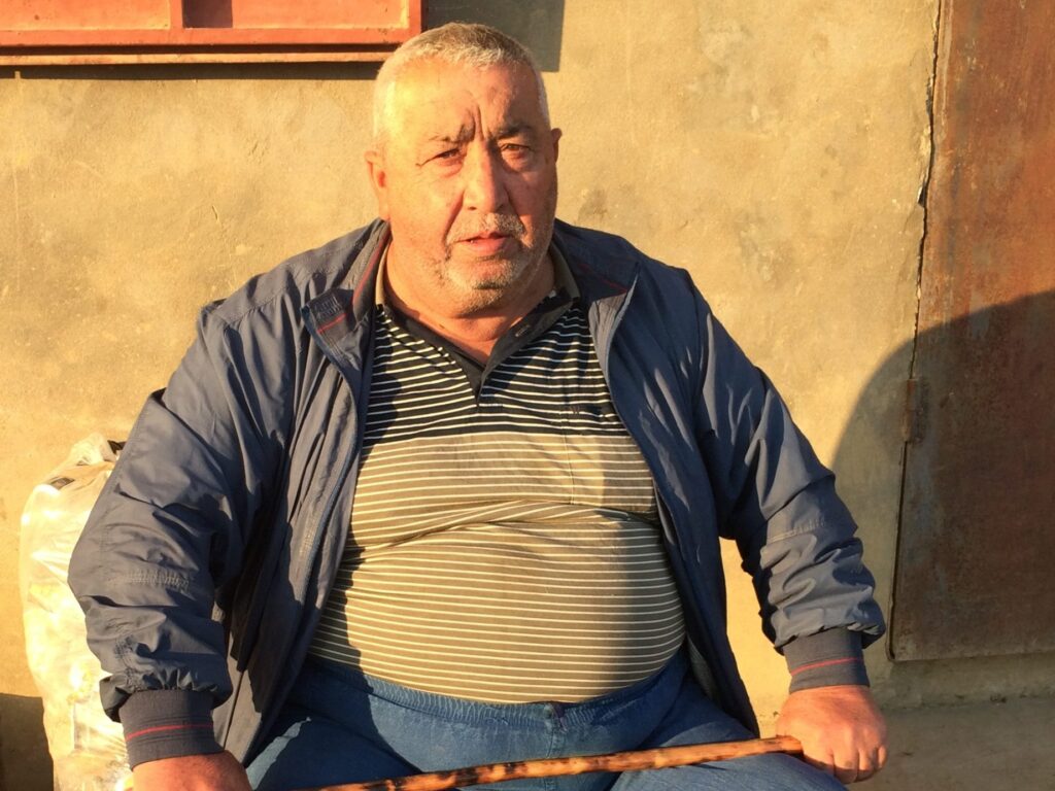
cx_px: 528
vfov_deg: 48.2
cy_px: 396
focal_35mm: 29
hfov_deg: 61.7
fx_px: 884
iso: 32
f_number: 2.2
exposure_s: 1/370
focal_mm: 4.15
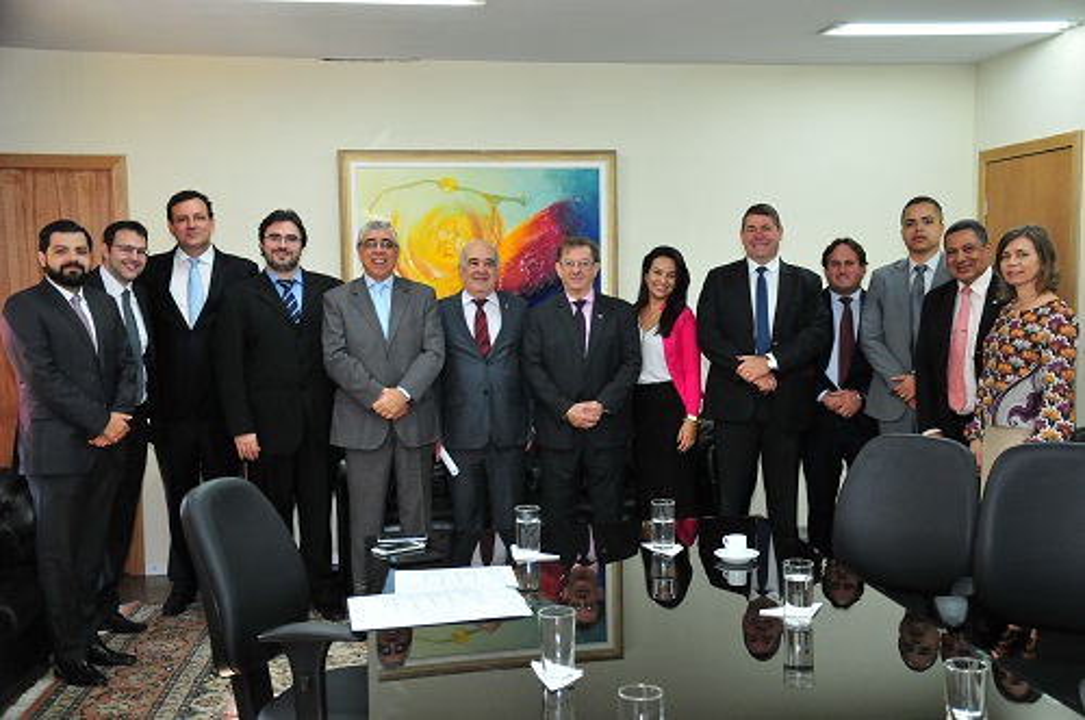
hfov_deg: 49.6
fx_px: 1174
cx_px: 542
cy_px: 360
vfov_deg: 34.1
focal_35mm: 39
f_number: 4
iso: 1000
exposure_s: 1/160
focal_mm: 26
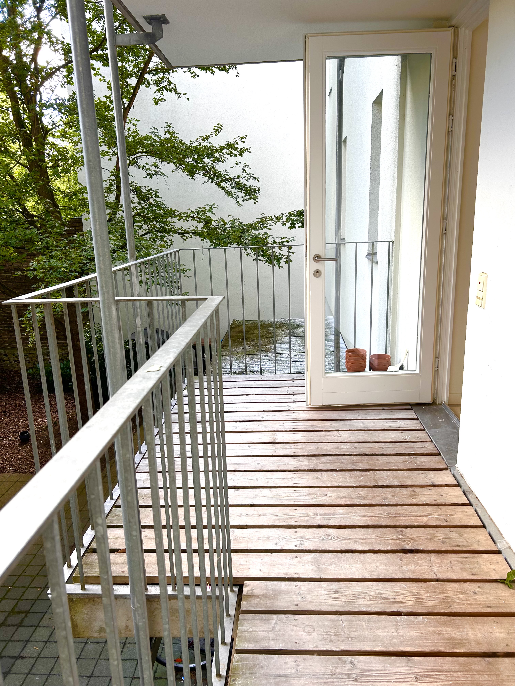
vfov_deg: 67.3
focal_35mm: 26
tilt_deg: -13.6
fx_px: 516
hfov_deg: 53.1
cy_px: 343
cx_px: 258
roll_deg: +1.4
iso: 40
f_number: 1.5
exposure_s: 1/121
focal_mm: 5.7
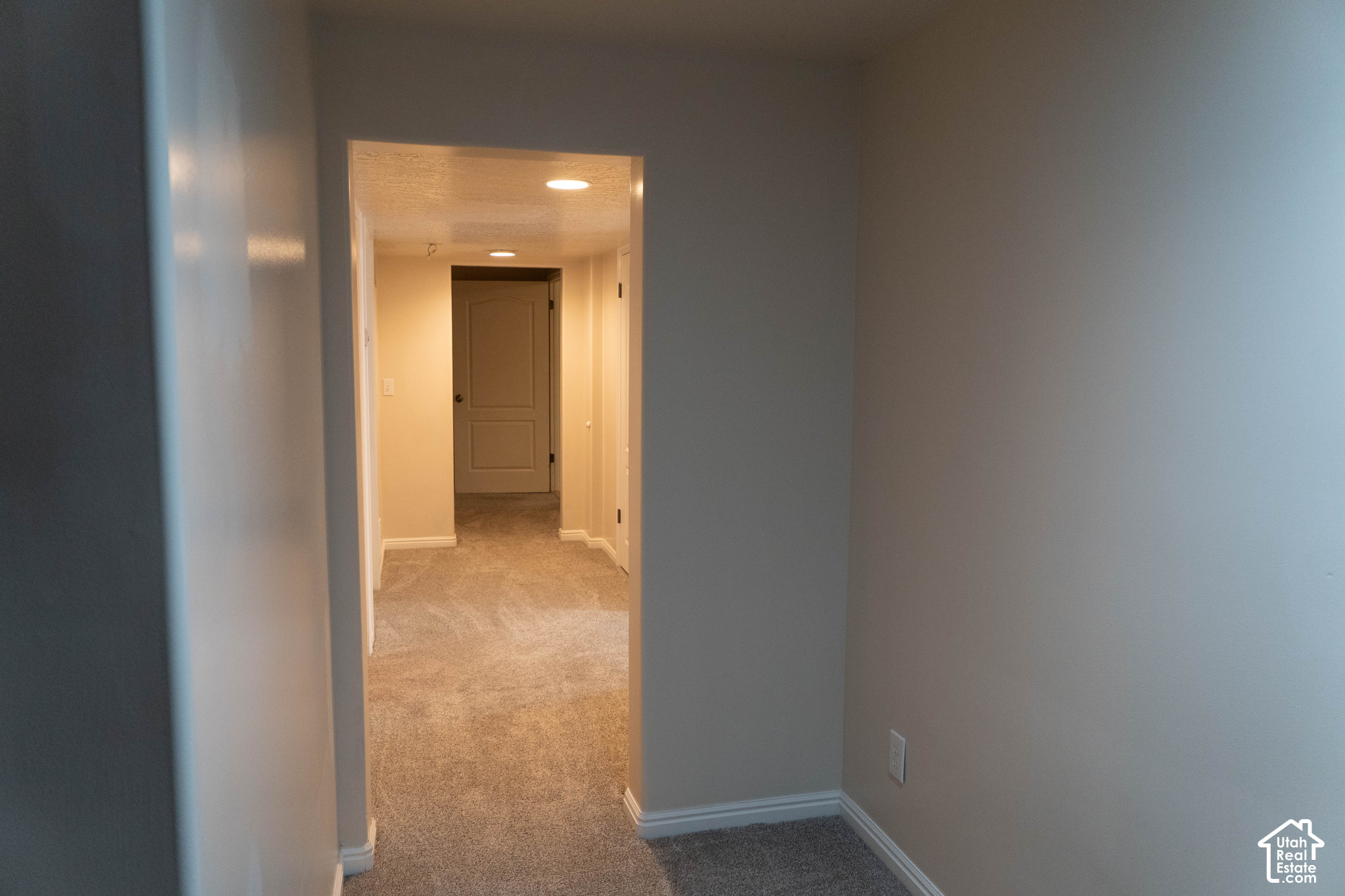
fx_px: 934
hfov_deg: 71.5
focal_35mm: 25
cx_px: 672
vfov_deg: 51.3
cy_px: 448
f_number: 4
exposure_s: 1/160
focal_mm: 25
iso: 3200
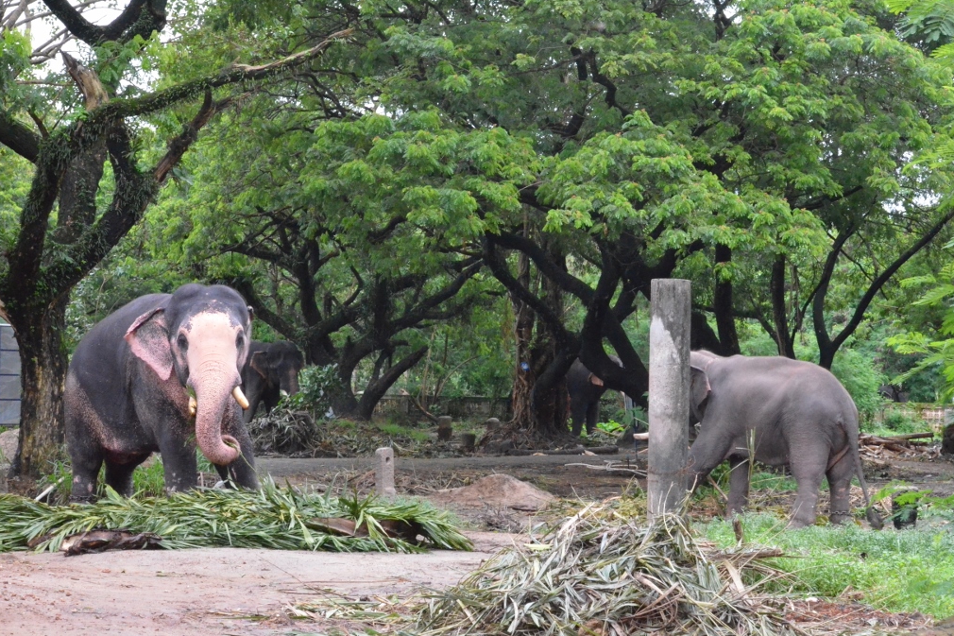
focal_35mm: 84
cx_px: 474
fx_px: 2212
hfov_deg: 24.3
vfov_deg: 16.4
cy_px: 317
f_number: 16
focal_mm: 55
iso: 6400
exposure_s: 1/60
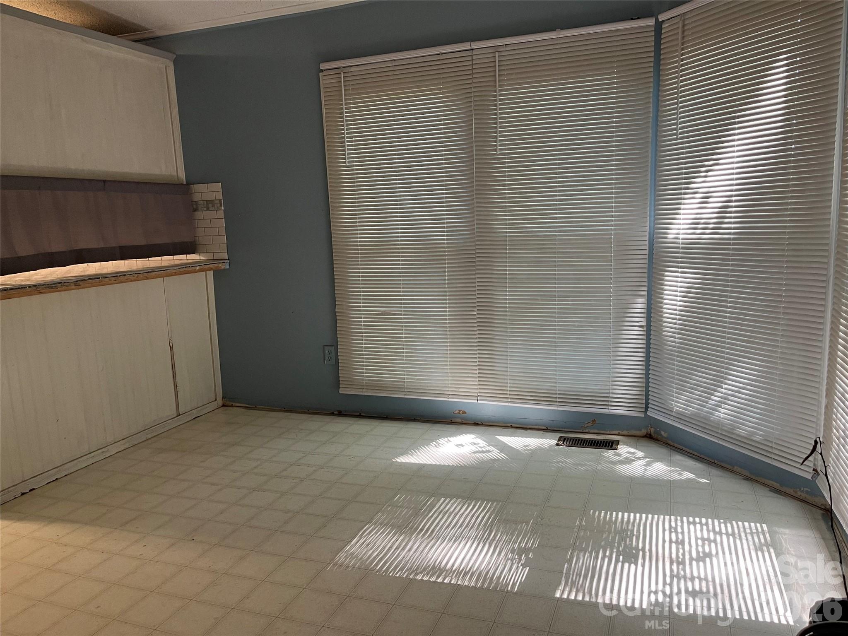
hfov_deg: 67.3
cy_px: 318
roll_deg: +1.8
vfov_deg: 53.1
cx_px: 424
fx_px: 637
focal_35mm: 26
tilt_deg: -9.5
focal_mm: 5.1
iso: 125
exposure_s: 1/60
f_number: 1.6
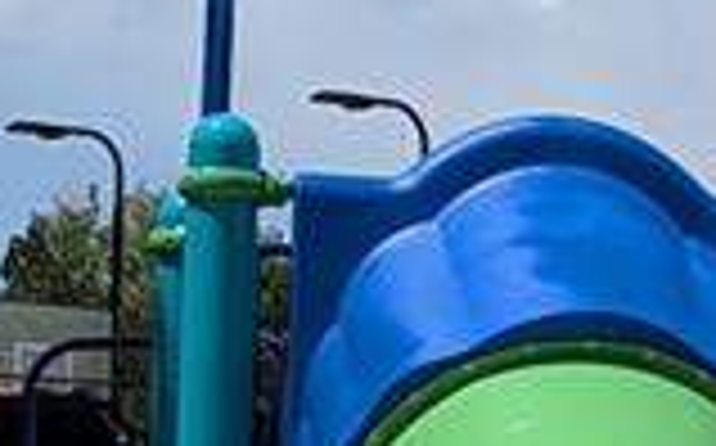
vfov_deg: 6.8
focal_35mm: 192
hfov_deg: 10.2
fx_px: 3743
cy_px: 541
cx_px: 1349
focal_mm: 6.9
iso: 24
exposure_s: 1/1972
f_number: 1.68
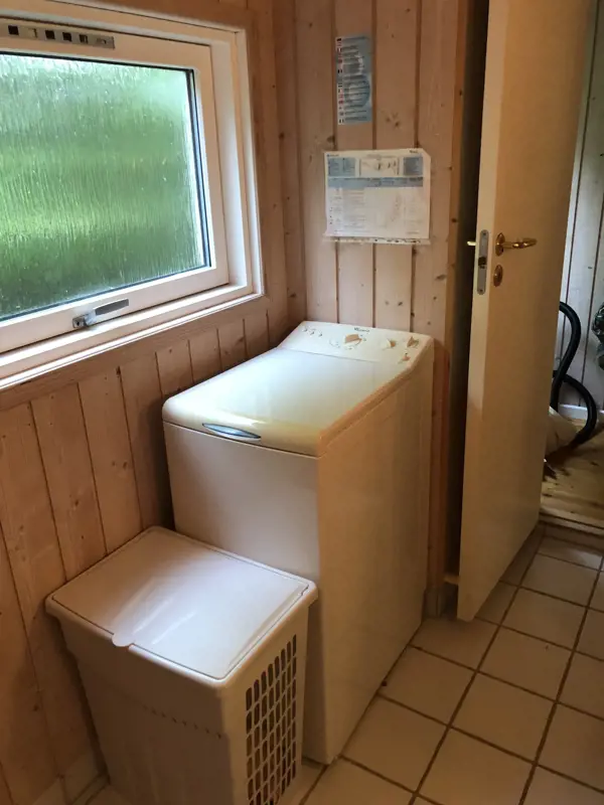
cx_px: 302
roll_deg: +3.0
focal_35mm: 28
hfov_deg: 49.7
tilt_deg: -22.2
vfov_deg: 63.4
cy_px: 402
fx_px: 651
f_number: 1.8
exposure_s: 1/14
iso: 100
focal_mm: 3.99
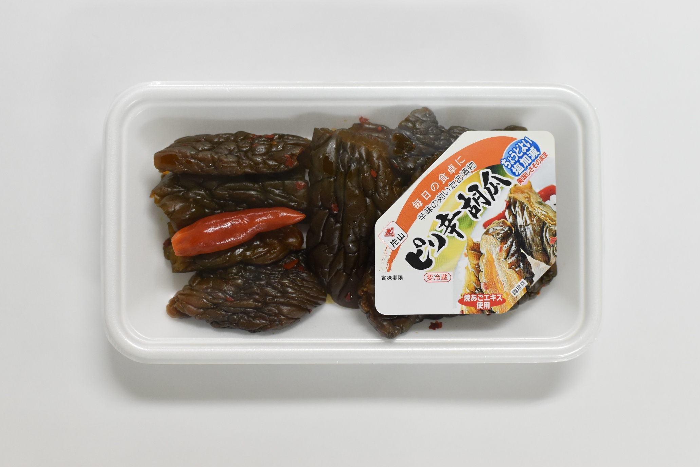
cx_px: 351
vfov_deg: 25.3
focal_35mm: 54
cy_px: 233
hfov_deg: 37.2
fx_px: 1041
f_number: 4
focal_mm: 35
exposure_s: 1/60
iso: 1100
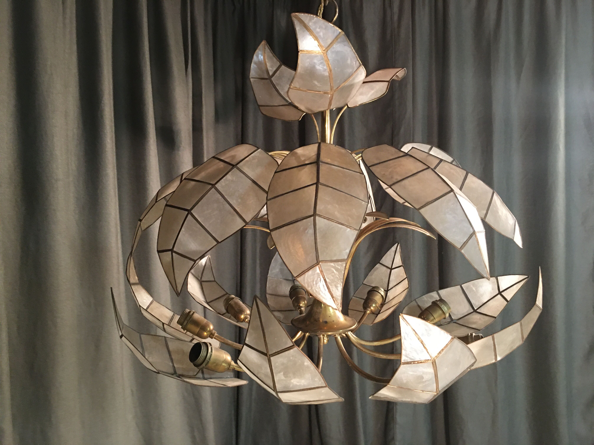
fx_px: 498
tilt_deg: -4.3
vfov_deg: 48.2
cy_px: 222
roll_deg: -0.3
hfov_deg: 61.7
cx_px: 297
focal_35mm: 29
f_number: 2.2
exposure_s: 1/8
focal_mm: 4.15
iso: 125
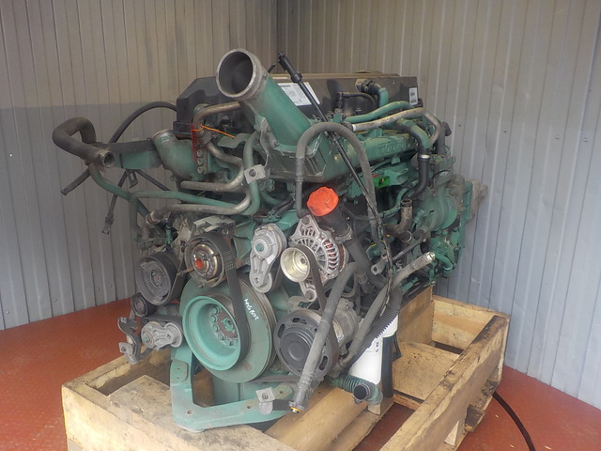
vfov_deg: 46.8
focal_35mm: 30
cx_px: 300
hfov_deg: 60.0
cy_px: 226
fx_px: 521
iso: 125
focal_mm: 4.1
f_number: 3.3
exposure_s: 1/50
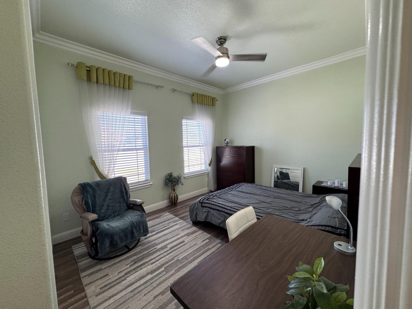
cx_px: 206
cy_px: 154
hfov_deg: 102.1
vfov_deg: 85.7
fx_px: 167
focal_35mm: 14
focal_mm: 2.22
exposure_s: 1/120
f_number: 2.2
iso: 160
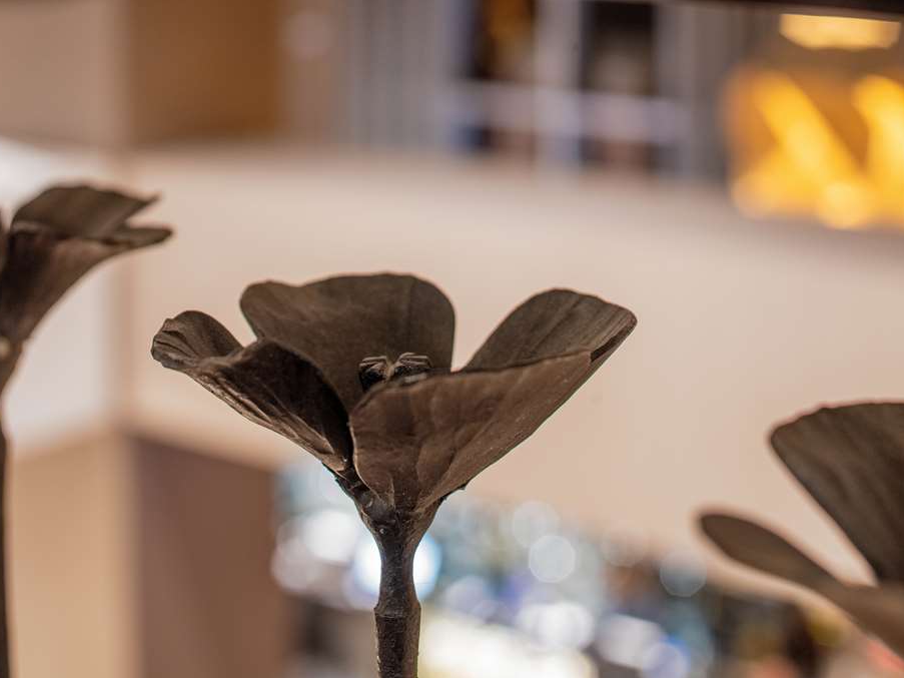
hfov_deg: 38.9
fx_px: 1279
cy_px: 341
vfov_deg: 29.7
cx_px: 466
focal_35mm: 49
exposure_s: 1/4
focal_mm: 45
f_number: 4.5
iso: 1600
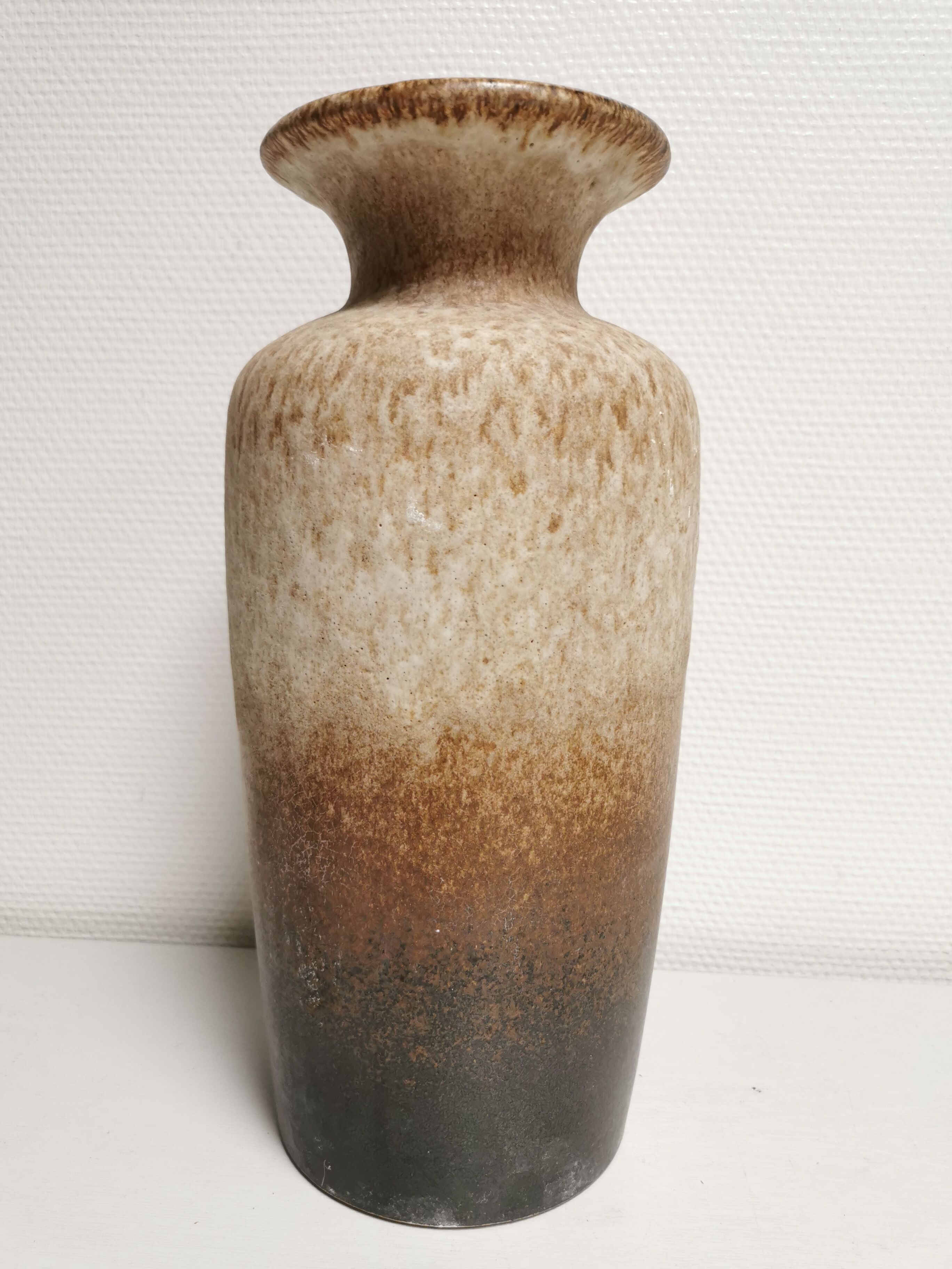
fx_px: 990
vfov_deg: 65.3
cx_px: 476
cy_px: 634
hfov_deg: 51.4
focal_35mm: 27
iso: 160
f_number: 1.8
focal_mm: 5.58
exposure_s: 1/50
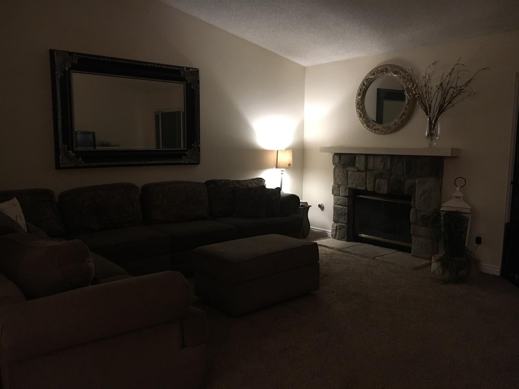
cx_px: 260
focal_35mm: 29
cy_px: 194
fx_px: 435
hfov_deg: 61.7
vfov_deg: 48.2
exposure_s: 1/15
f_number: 2.2
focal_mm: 4.15
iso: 200
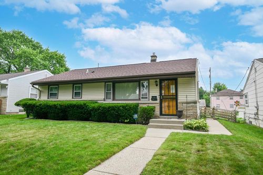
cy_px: 88
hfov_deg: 73.8
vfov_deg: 53.1
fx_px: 175
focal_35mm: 24
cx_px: 132
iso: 400
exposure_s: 1/500
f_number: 9
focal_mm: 24
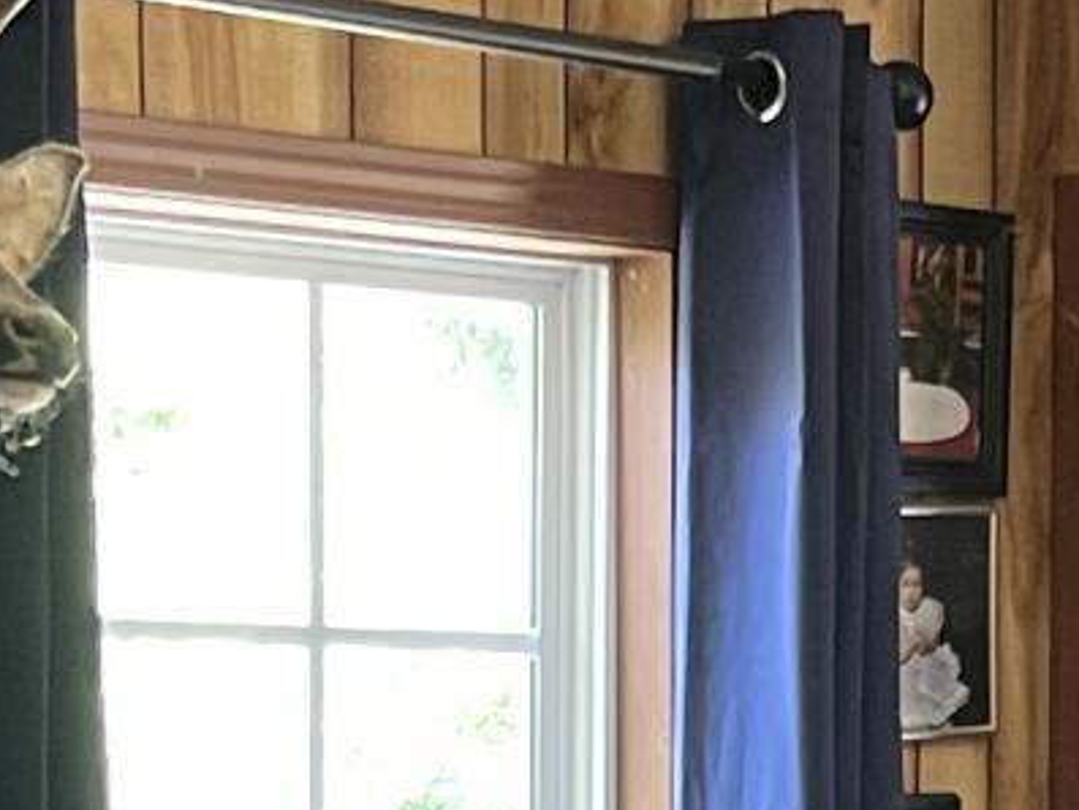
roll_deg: -0.9
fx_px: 5893
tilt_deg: -5.8
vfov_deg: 7.6
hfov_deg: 10.4
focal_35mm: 189
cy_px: 1403
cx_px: 791
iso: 200
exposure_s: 1/60
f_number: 1.6
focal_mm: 5.1
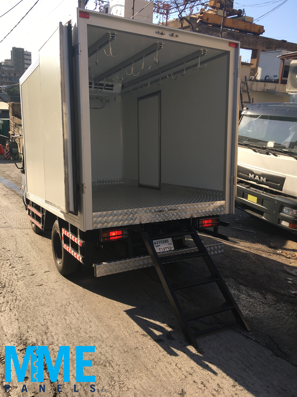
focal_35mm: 29
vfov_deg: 61.7
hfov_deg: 48.2
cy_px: 198
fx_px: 332
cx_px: 148
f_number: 2.2
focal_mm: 4.15
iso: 25
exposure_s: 1/601
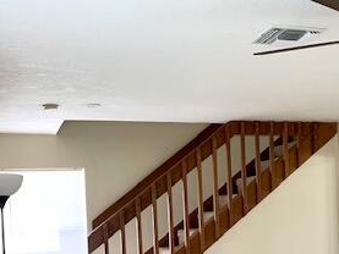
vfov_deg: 23.7
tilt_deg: -1.2
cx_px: 252
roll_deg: +2.0
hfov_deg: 31.6
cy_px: 234
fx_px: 588
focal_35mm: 60
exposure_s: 1/114
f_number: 1.8
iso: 100
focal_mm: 4.25
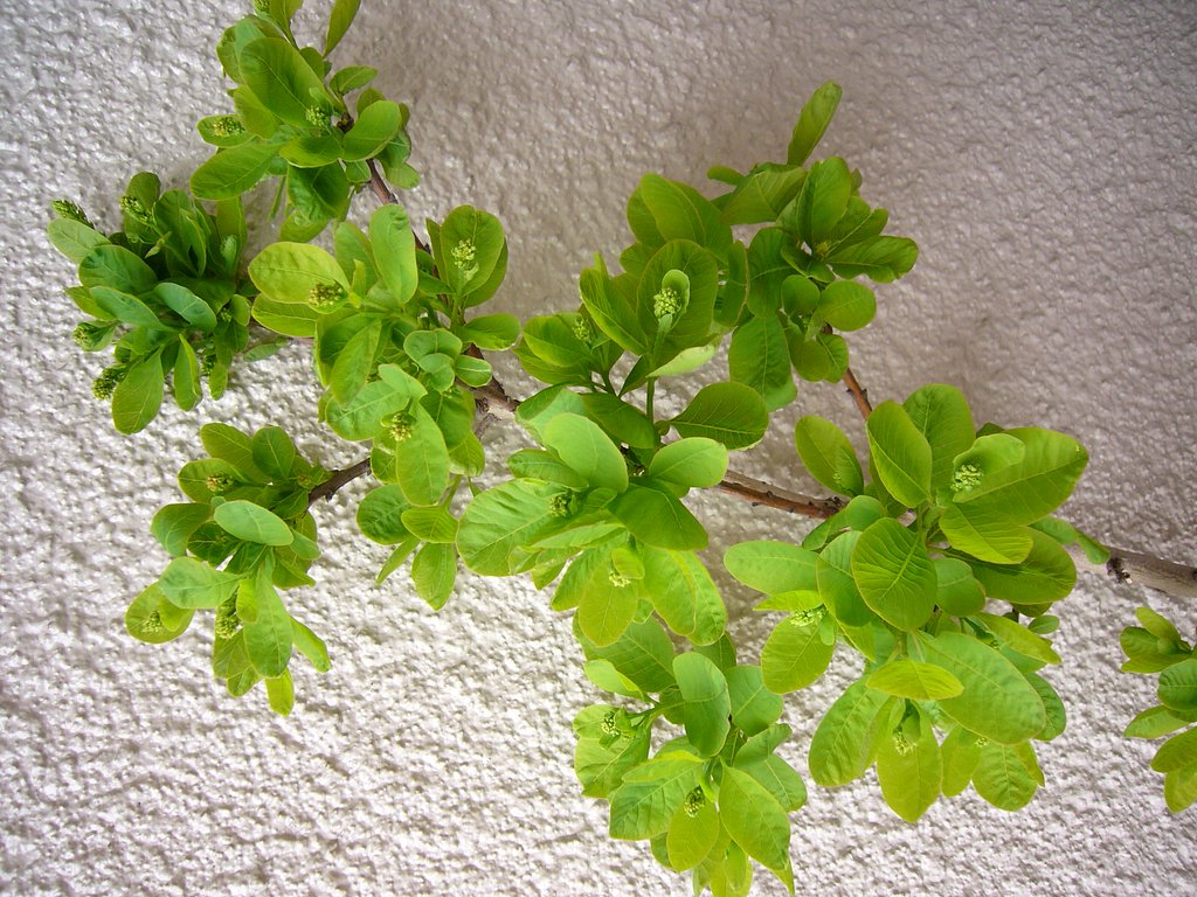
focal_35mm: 28
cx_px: 598
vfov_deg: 49.7
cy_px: 448
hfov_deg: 63.4
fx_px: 968
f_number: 2.8
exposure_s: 1/80
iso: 80
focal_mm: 4.6
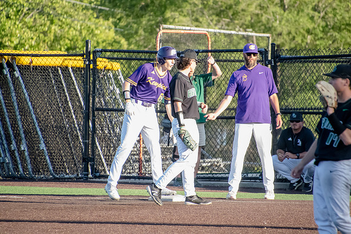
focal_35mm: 600
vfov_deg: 2.3
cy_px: 117
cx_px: 176
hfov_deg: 3.4
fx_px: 5851
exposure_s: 1/1600
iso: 5000
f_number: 6.3
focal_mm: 400
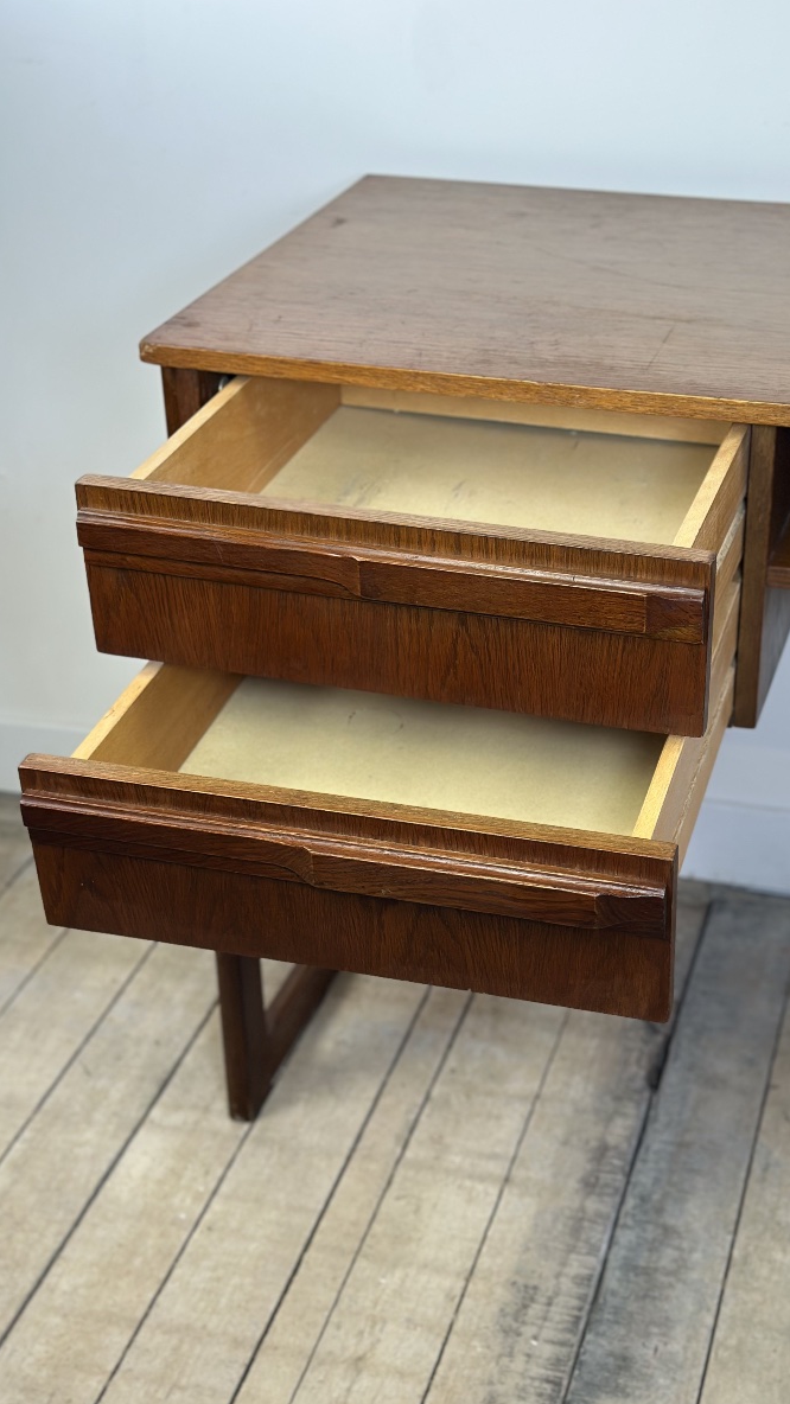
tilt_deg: -26.7
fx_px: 1974
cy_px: 703
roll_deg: +0.3
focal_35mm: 53
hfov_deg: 22.5
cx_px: 529
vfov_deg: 39.2
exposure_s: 1/100
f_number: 1.78
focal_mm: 6.86
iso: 125
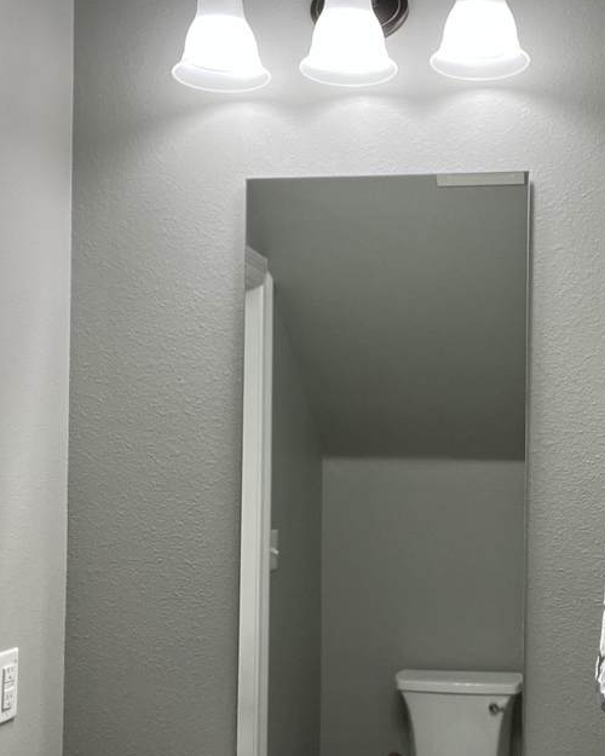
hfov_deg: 33.1
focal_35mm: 45
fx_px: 1007
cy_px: 452
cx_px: 417
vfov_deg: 41.0
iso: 100
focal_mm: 2.71
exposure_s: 1/60
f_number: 2.2
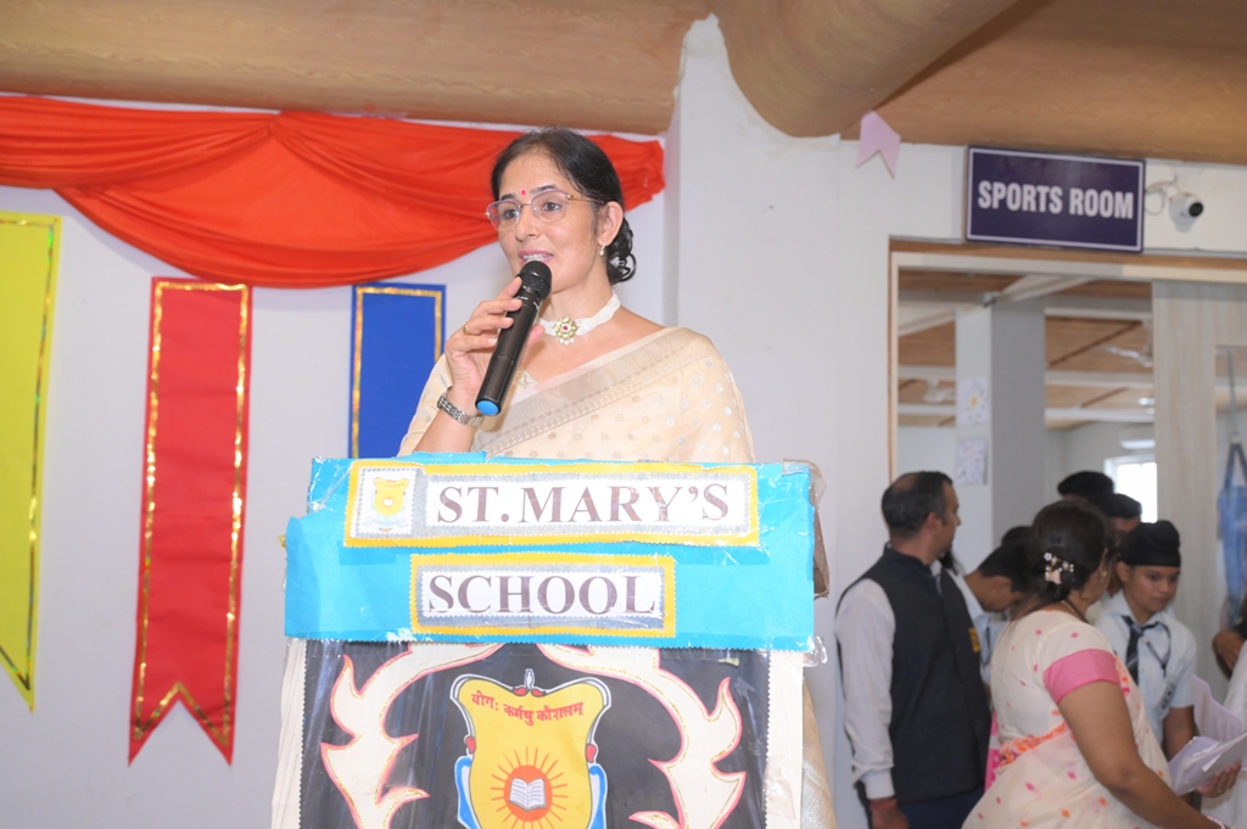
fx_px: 1454
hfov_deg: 46.4
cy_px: 414
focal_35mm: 42
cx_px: 624
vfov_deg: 31.8
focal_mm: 42
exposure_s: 1/125
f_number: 5
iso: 1250
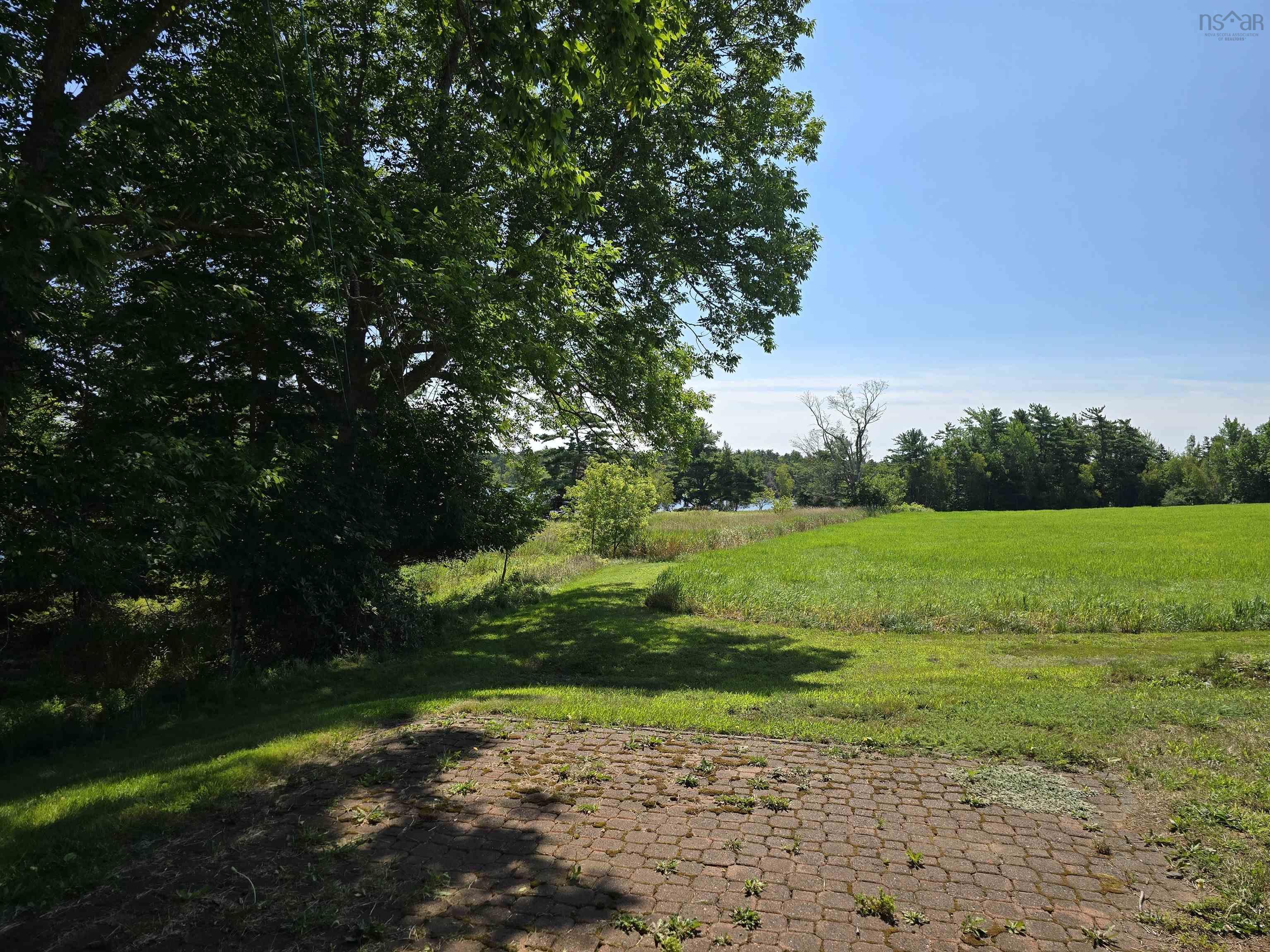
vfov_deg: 58.9
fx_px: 844
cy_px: 476
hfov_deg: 73.9
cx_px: 635
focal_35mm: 23
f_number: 1.7
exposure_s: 1/809
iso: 12
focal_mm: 6.3
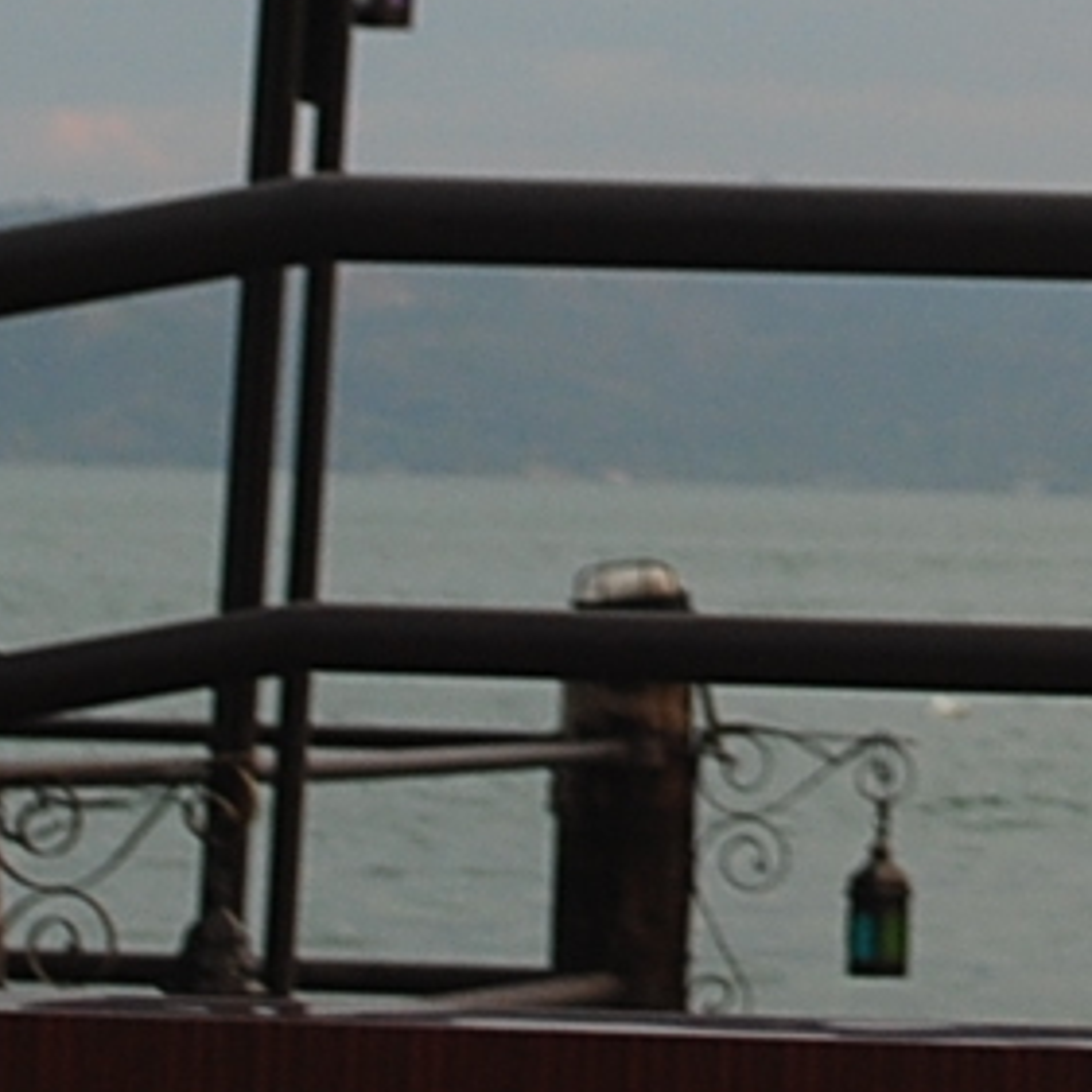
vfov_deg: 6.1
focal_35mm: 281
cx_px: 1597
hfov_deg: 6.2
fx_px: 10029
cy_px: -715
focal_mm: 32
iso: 200
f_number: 4.8
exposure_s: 1/100
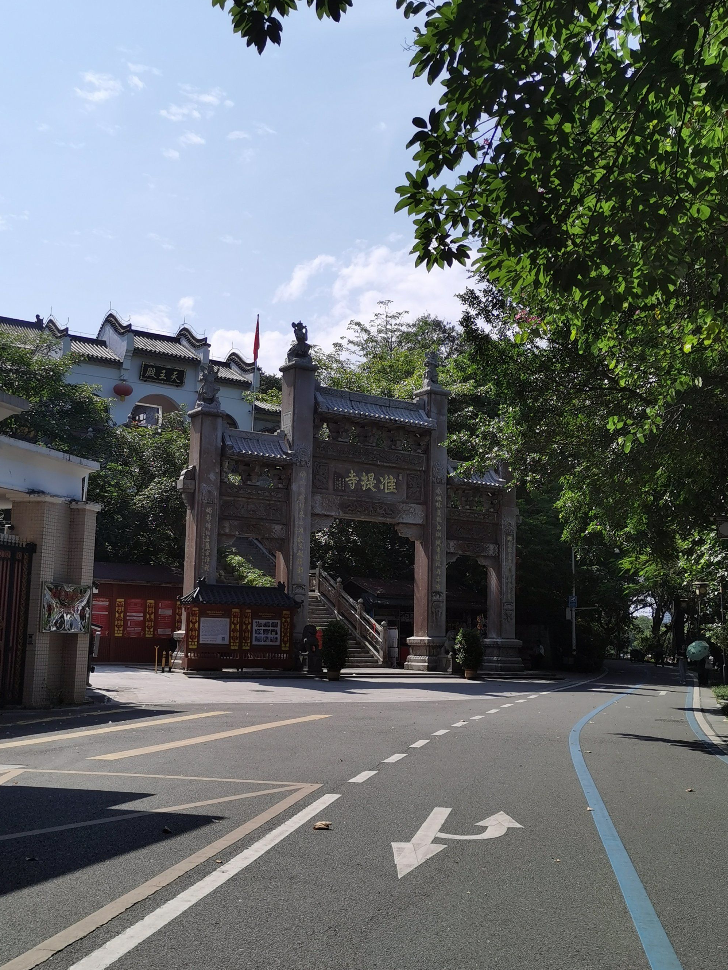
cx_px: 359
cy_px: 489
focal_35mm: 39
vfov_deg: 47.9
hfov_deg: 36.8
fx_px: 1094
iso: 50
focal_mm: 5.58
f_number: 1.8
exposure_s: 1/5000
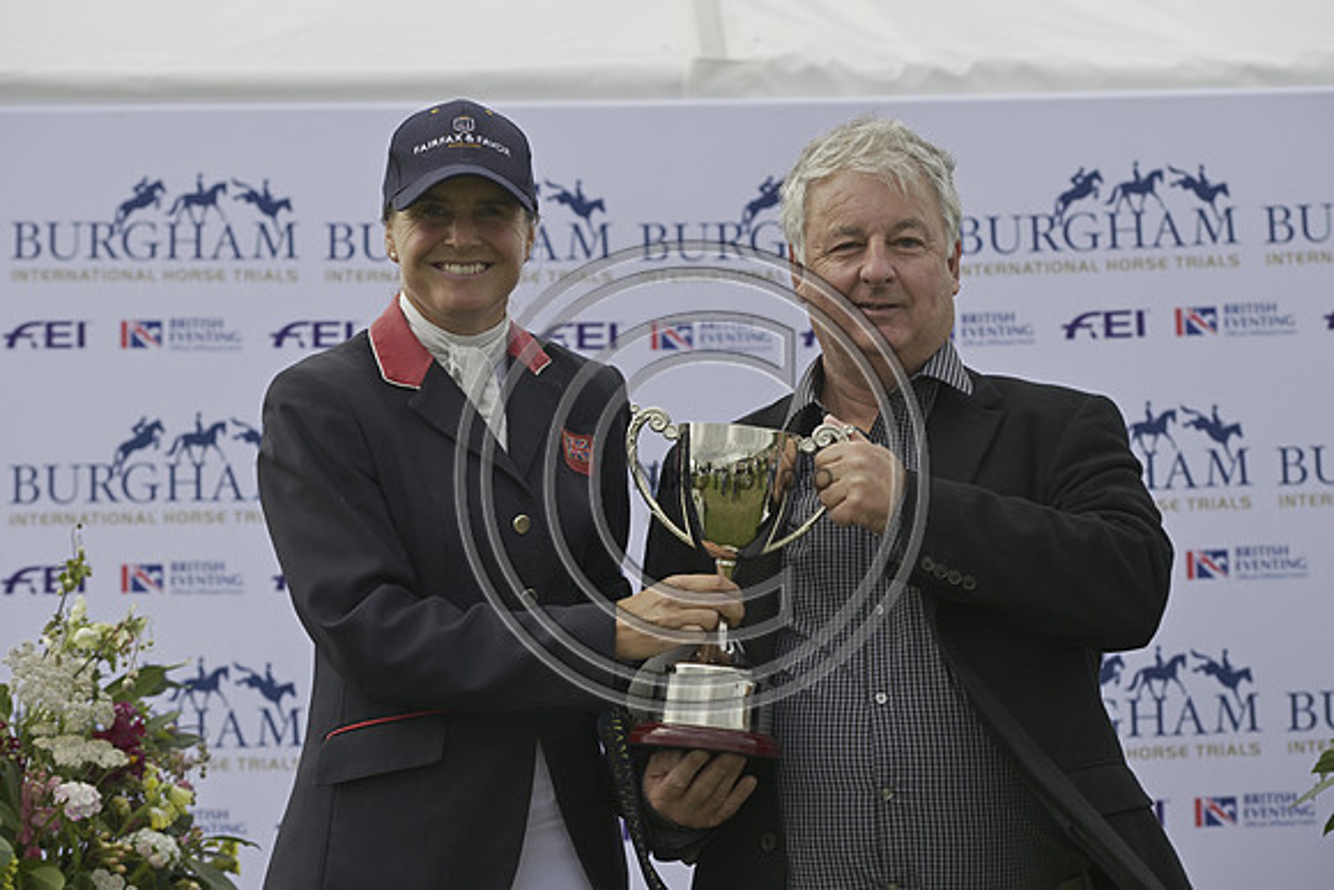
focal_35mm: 102
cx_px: 667
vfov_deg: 13.4
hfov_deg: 20.0
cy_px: 445
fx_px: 3780
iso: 640
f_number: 5.6
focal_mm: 102
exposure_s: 1/800
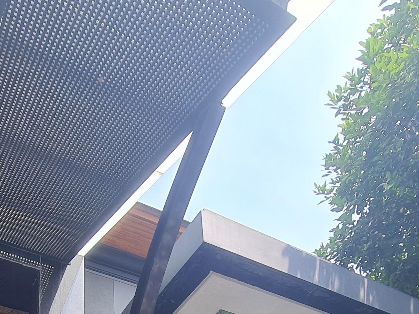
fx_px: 484
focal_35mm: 40
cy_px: 478
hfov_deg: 46.1
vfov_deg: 25.9
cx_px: 144
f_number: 2.2
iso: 50
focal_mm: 2.2
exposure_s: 1/295
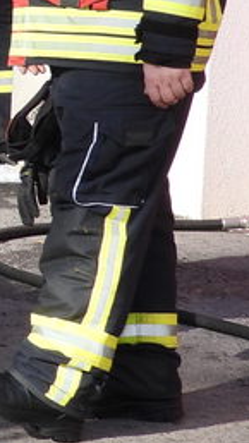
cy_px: -96
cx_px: -704
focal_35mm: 279
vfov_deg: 7.7
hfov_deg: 4.1
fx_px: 3277
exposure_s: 1/640
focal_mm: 9.8
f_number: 3.5
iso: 100
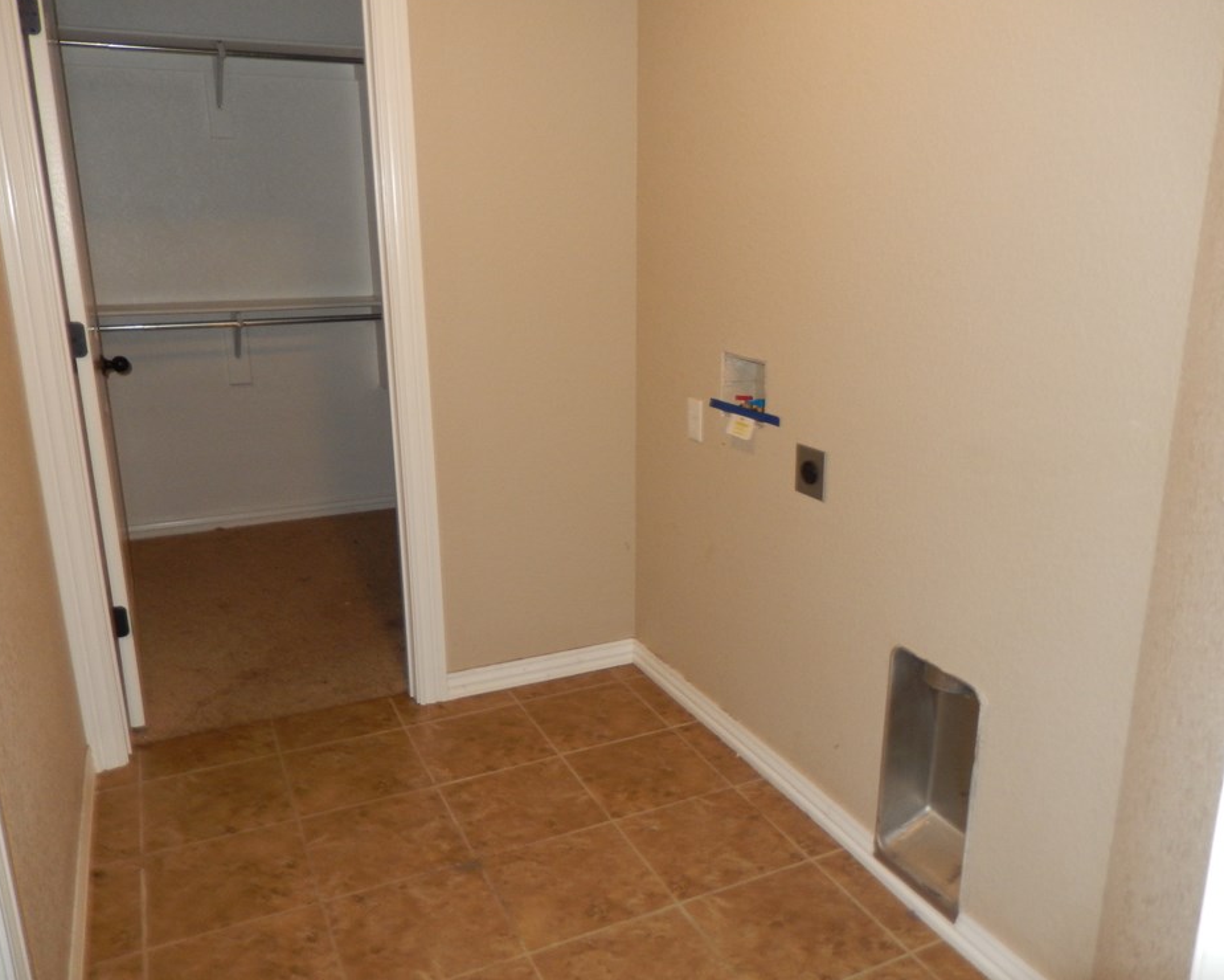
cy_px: 493
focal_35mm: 27
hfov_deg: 64.0
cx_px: 652
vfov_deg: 53.2
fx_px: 978
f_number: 3.4
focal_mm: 4.5
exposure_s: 1/30
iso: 200
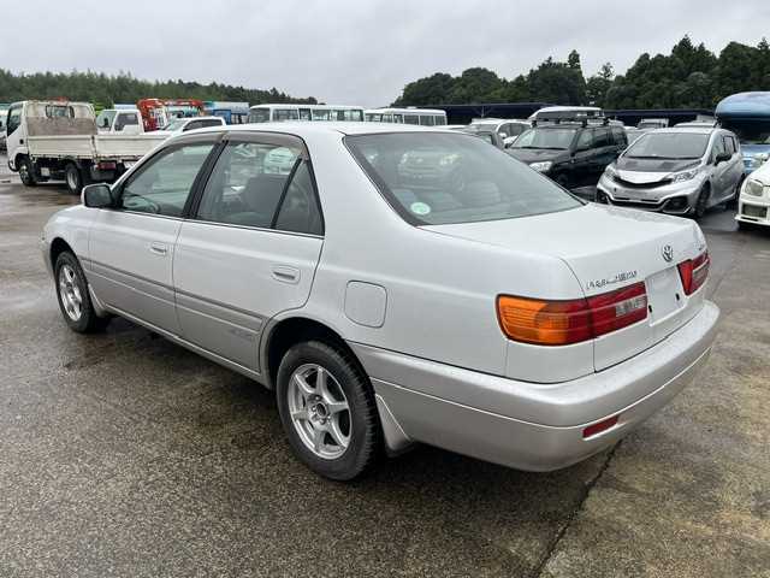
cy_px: 289
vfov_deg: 53.1
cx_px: 385
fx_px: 578
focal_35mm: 26
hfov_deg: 67.3
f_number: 1.6
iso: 50
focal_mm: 5.1
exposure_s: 1/761
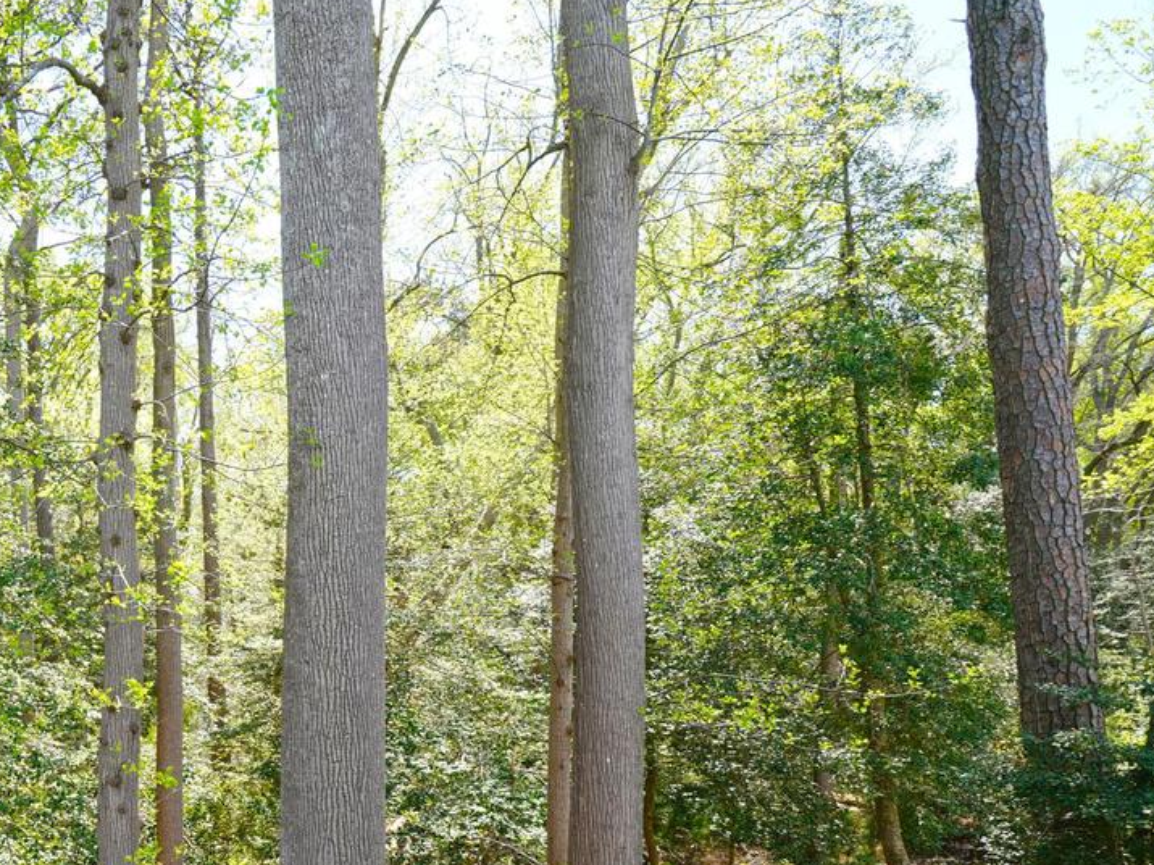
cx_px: 142
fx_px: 1033
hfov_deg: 52.2
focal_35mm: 31
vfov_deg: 43.5
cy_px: 681
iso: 100
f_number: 6.3
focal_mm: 16
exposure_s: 1/80
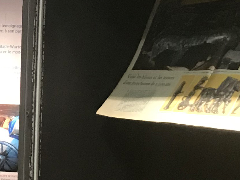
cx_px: -96
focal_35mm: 135
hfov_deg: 13.9
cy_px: 107
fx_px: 936
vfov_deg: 11.0
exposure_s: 1/17
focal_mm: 3.99
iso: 100
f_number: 1.8
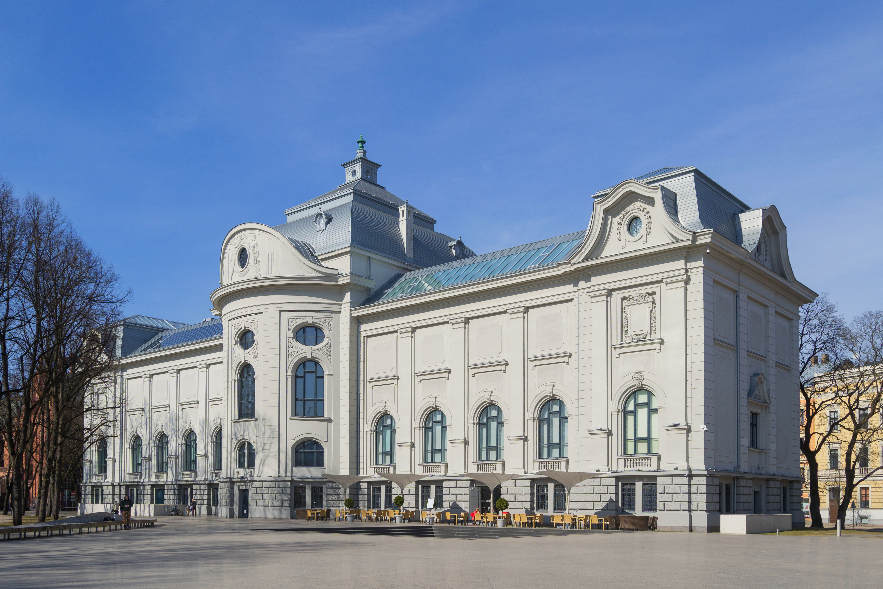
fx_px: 809
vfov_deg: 40.0
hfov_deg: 57.2
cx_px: 442
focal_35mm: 33
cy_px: 294
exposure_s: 1/400
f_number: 8
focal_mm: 22
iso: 100
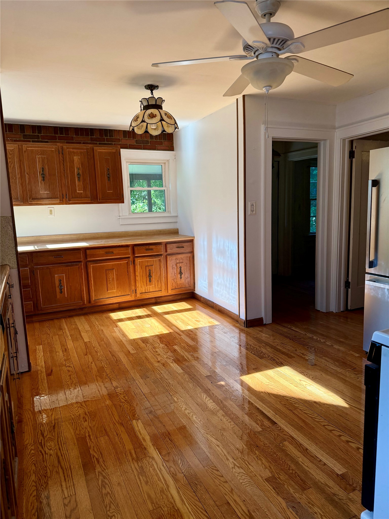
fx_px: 360
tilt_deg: -10.4
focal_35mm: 24
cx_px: 194
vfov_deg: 71.6
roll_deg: -1.0
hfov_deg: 56.8
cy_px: 260
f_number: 1.78
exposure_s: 1/240
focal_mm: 6.76
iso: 160
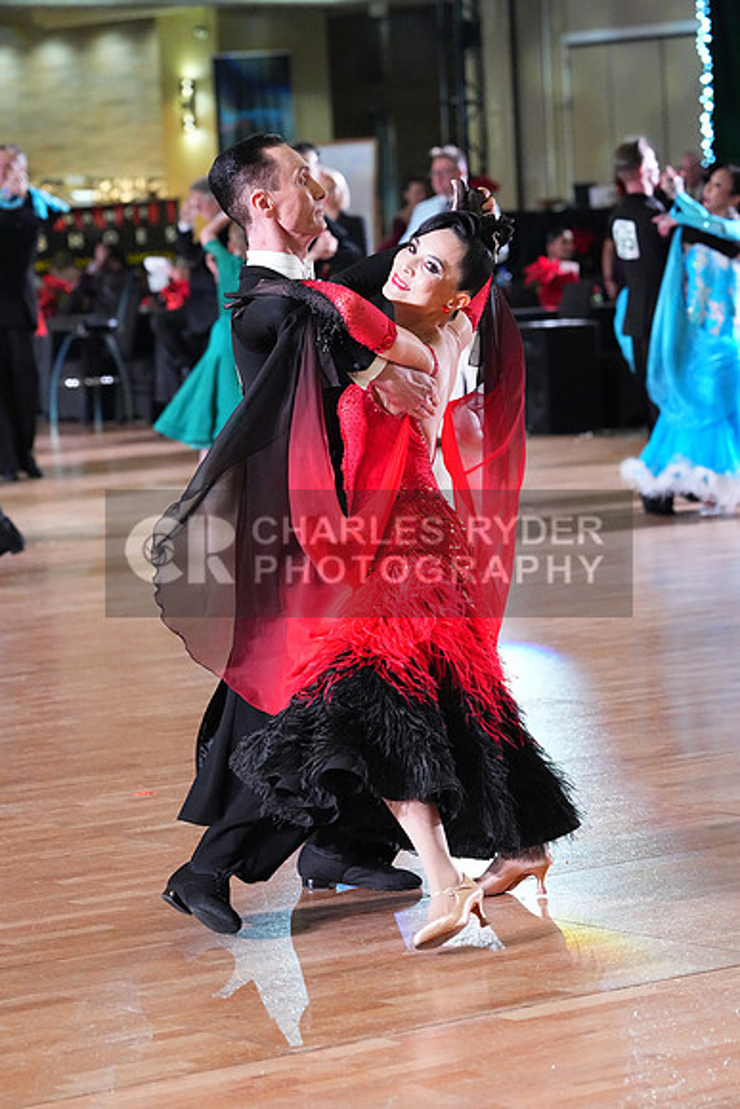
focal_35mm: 129
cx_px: 370
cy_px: 554
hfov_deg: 10.6
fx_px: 3975
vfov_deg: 15.9
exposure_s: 1/400
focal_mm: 129
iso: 10000
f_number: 5
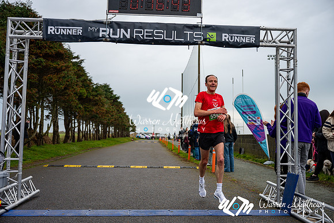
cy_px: 112
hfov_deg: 50.7
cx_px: 167
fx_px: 353
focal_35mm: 38
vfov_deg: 35.1
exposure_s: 1/1250
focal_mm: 38
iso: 125
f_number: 2.8
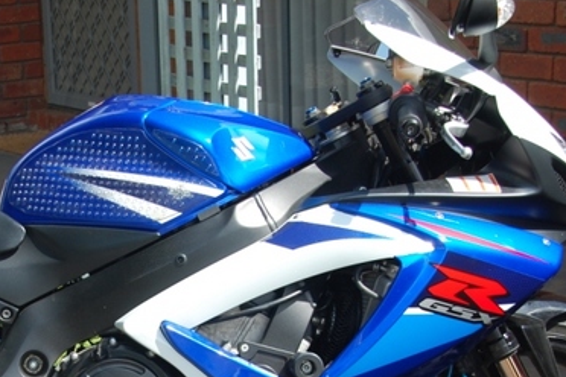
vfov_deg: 11.7
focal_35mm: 116
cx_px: 128
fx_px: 1824
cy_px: 383
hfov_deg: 17.5
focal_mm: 36
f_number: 7.1
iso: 200
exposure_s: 1/200
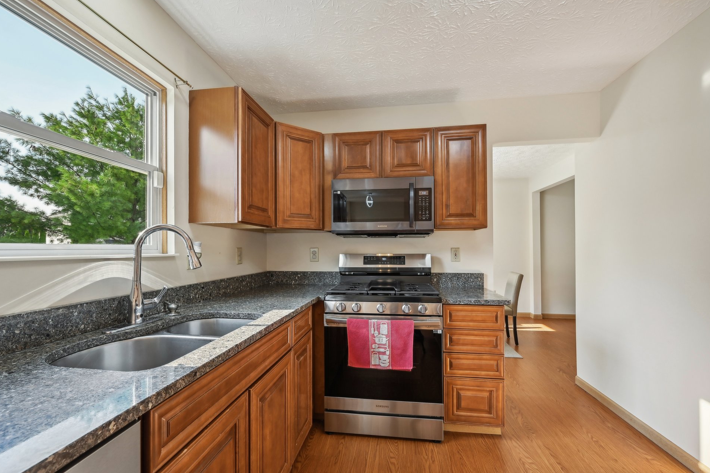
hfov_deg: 100.4
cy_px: 244
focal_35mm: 15
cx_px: 352
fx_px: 296
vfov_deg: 77.3
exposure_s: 1/30
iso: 400
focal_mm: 14
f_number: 8
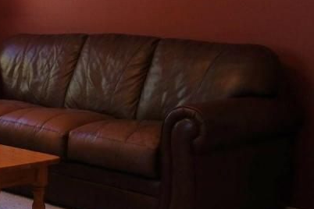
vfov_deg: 15.6
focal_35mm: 86
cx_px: -85
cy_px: 7
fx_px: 750
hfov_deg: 21.5
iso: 200
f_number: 3.5
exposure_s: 1/80
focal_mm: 20
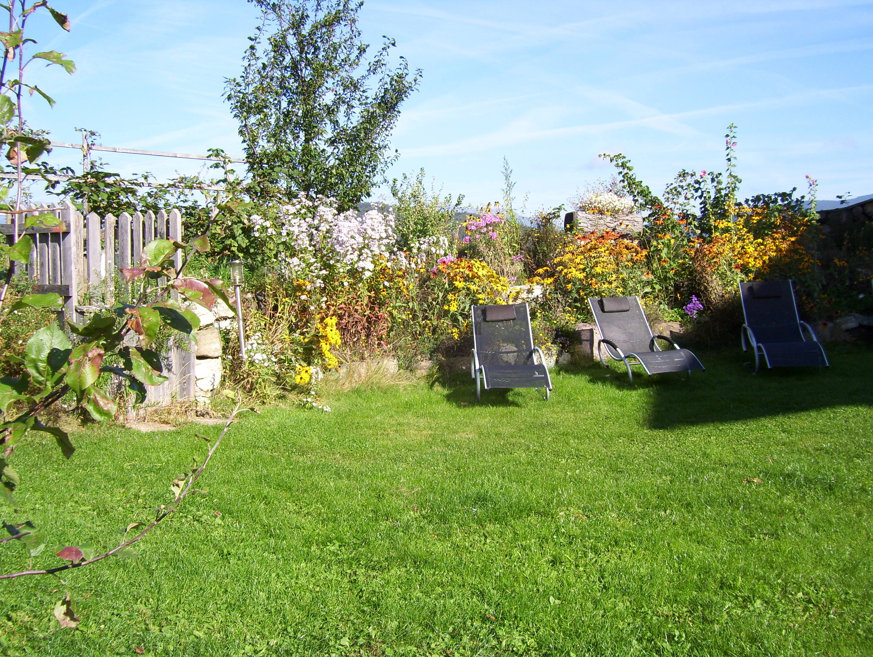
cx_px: 436
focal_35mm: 36
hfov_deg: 51.3
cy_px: 328
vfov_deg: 39.7
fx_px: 909
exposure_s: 1/320
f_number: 4.8
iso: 80
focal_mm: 6
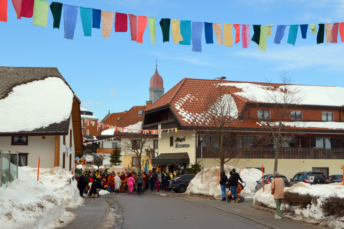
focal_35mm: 52
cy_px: 114
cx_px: 172
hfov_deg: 37.8
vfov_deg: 25.8
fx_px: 502
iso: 100
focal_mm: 35
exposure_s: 1/200
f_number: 13
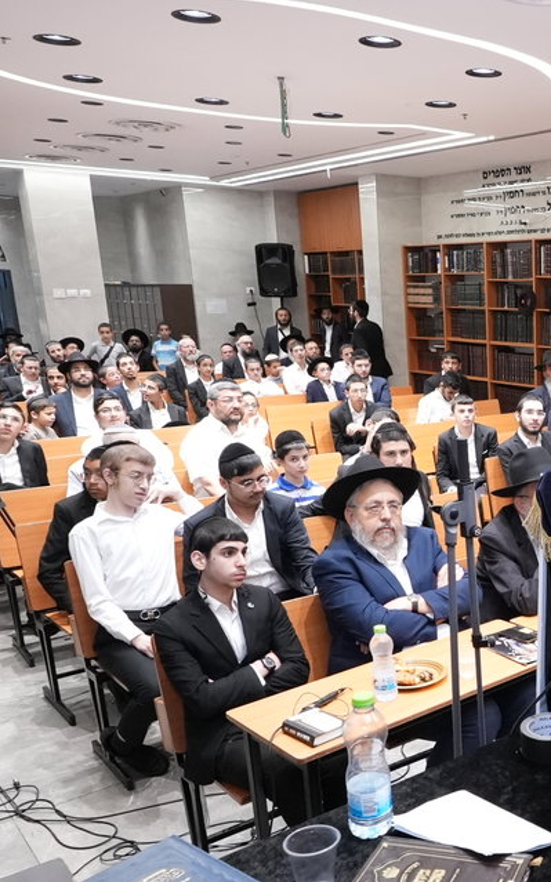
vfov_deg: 51.1
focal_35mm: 38
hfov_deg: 29.5
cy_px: 543
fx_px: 914
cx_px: 635
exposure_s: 1/200
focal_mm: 17
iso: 8000
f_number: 6.3
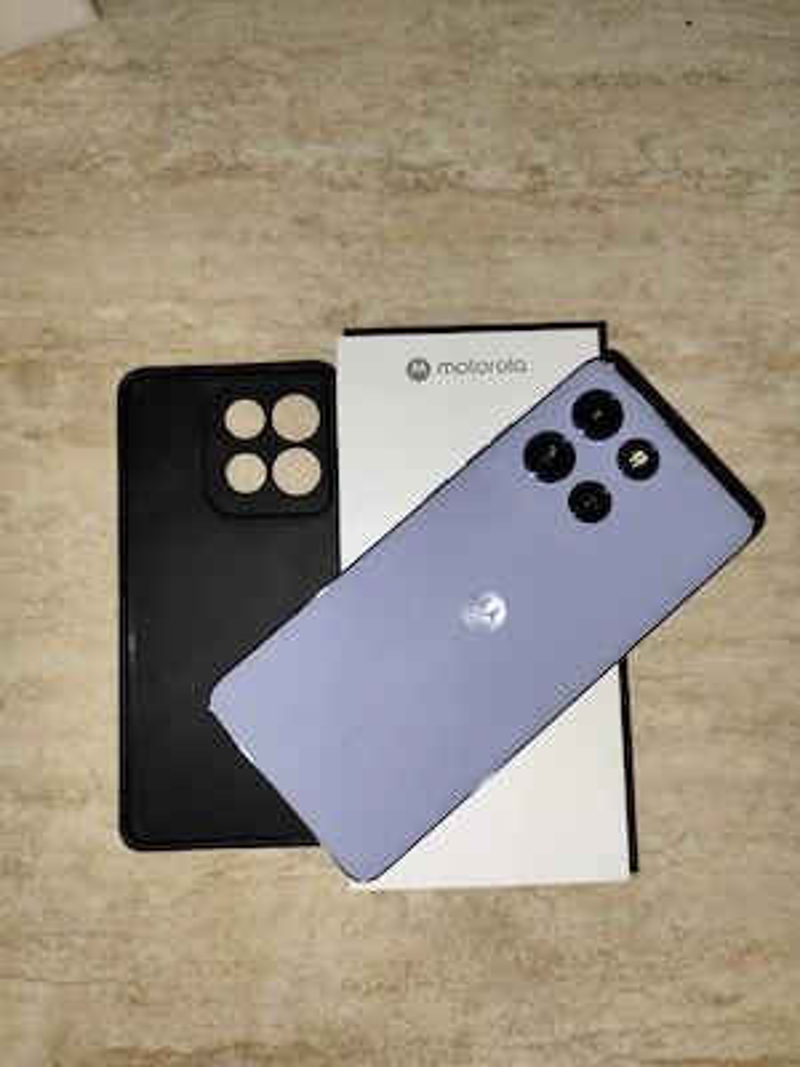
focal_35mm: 23
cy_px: 534
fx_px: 709
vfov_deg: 73.9
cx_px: 400
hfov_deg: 58.9
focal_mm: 6.19
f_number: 1.65
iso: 400
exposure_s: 1/100
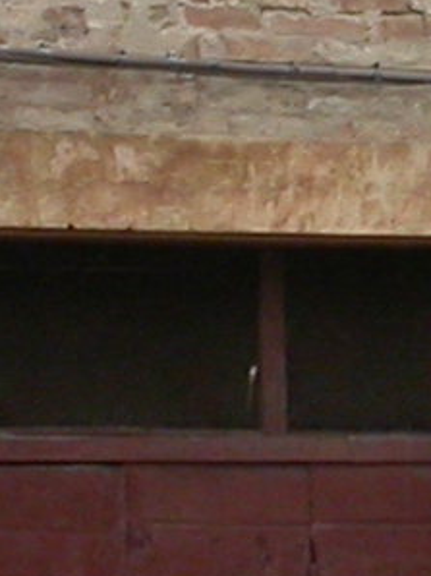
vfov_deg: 6.8
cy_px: -164
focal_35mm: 290
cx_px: 789
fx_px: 4821
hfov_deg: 5.0
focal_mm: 7.85
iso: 100
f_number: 4.2
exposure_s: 1/120
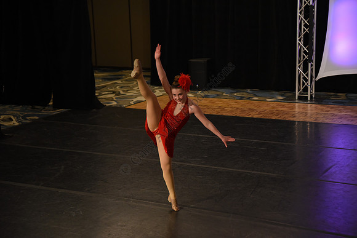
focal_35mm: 70
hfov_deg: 28.8
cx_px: 178
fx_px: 694
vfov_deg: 19.5
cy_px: 119
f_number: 4
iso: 2500
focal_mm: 70
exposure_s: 1/400
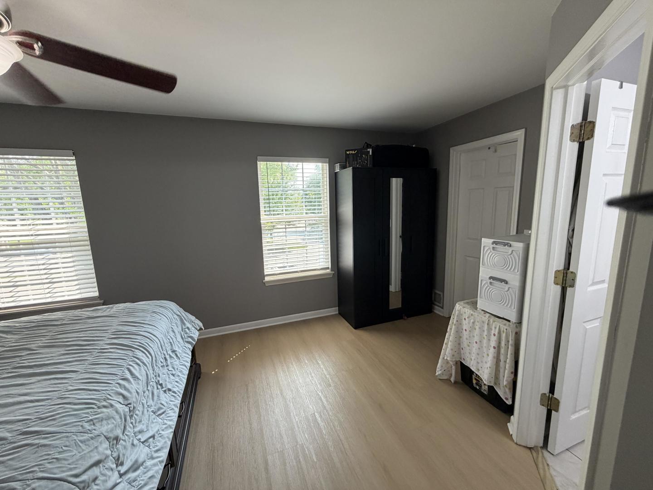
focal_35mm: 14
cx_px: 326
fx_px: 264
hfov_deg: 102.1
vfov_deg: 85.7
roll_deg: +0.5
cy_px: 245
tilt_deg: -7.6
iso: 160
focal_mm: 2.22
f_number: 2.2
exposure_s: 1/121
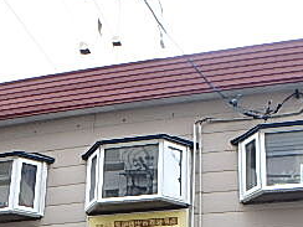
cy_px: 292
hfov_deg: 34.9
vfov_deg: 23.6
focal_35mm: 55
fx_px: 481
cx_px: 174
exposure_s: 1/60
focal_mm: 3.7
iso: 200
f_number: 3.5
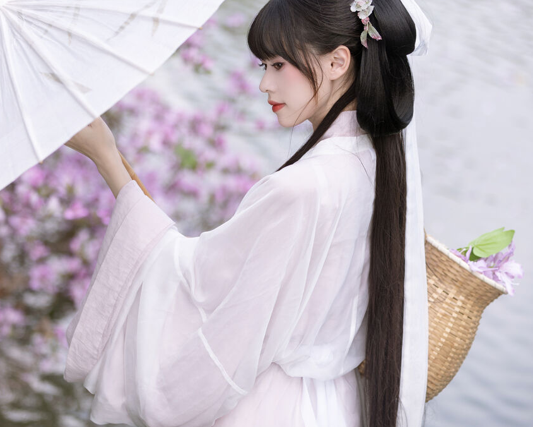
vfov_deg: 12.9
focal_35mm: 120
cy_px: 203
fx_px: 1893
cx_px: 213
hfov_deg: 16.0
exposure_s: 1/800
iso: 160
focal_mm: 90
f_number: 2.8
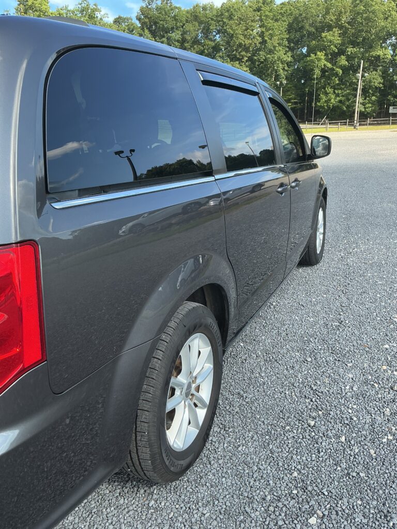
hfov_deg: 48.2
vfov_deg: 61.7
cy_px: 264
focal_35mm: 29
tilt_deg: -18.2
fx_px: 443
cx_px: 198
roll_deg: -0.9
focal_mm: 3
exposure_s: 1/551
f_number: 1.8
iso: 25
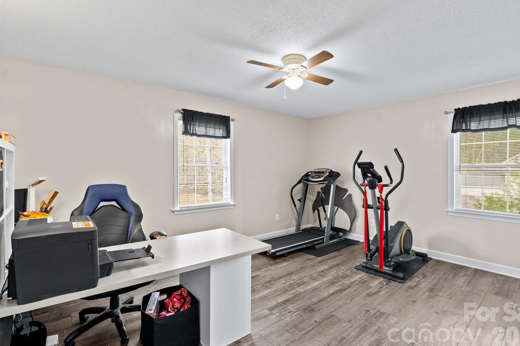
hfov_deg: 93.2
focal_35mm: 17
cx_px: 274
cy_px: 172
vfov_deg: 70.4
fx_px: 246
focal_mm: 16
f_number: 8
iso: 100
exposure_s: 1.6
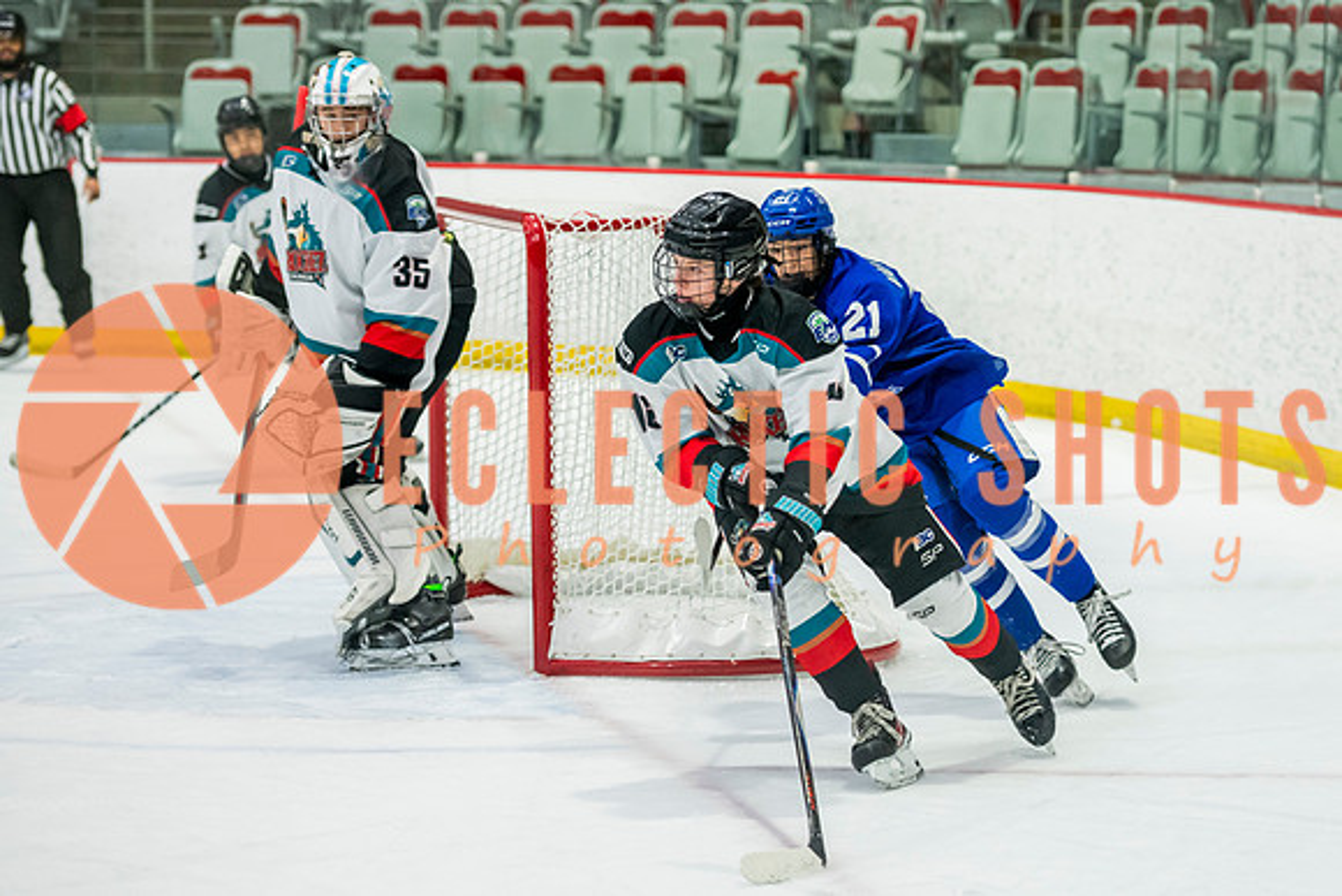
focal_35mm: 138
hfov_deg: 14.8
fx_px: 5163
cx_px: 902
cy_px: 483
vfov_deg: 9.9
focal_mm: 102
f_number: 3.2
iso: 1600
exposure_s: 1/1000
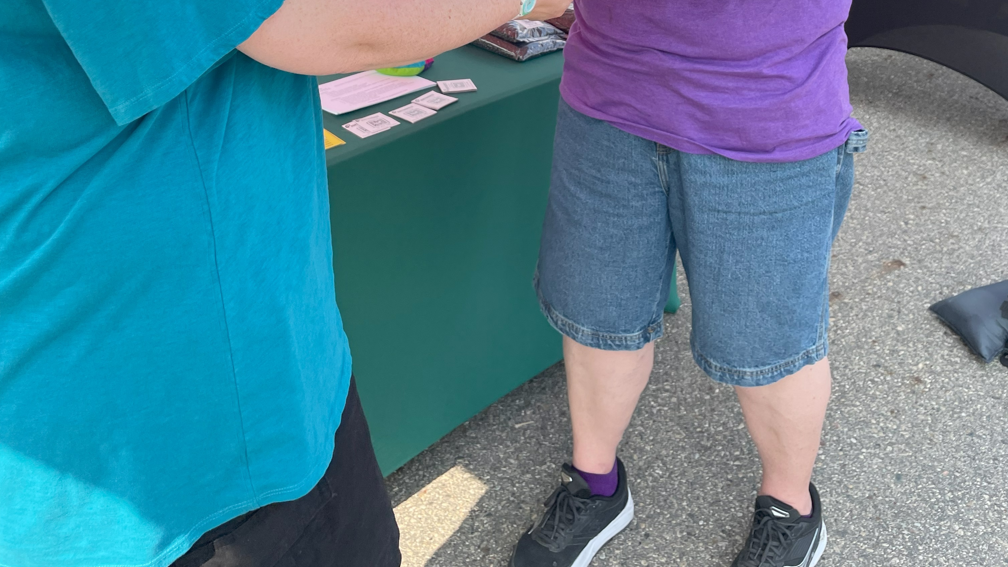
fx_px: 1016
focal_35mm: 38
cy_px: -104
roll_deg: -0.6
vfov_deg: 27.6
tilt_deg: -9.3
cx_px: 506
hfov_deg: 52.8
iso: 32
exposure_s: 1/836
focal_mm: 4.2
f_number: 1.6
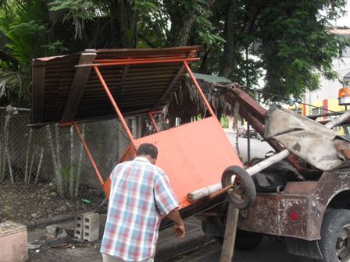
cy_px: 131
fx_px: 404
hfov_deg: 46.8
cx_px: 175
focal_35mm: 40
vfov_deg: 36.0
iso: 100
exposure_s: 1/180
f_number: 3
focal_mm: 7
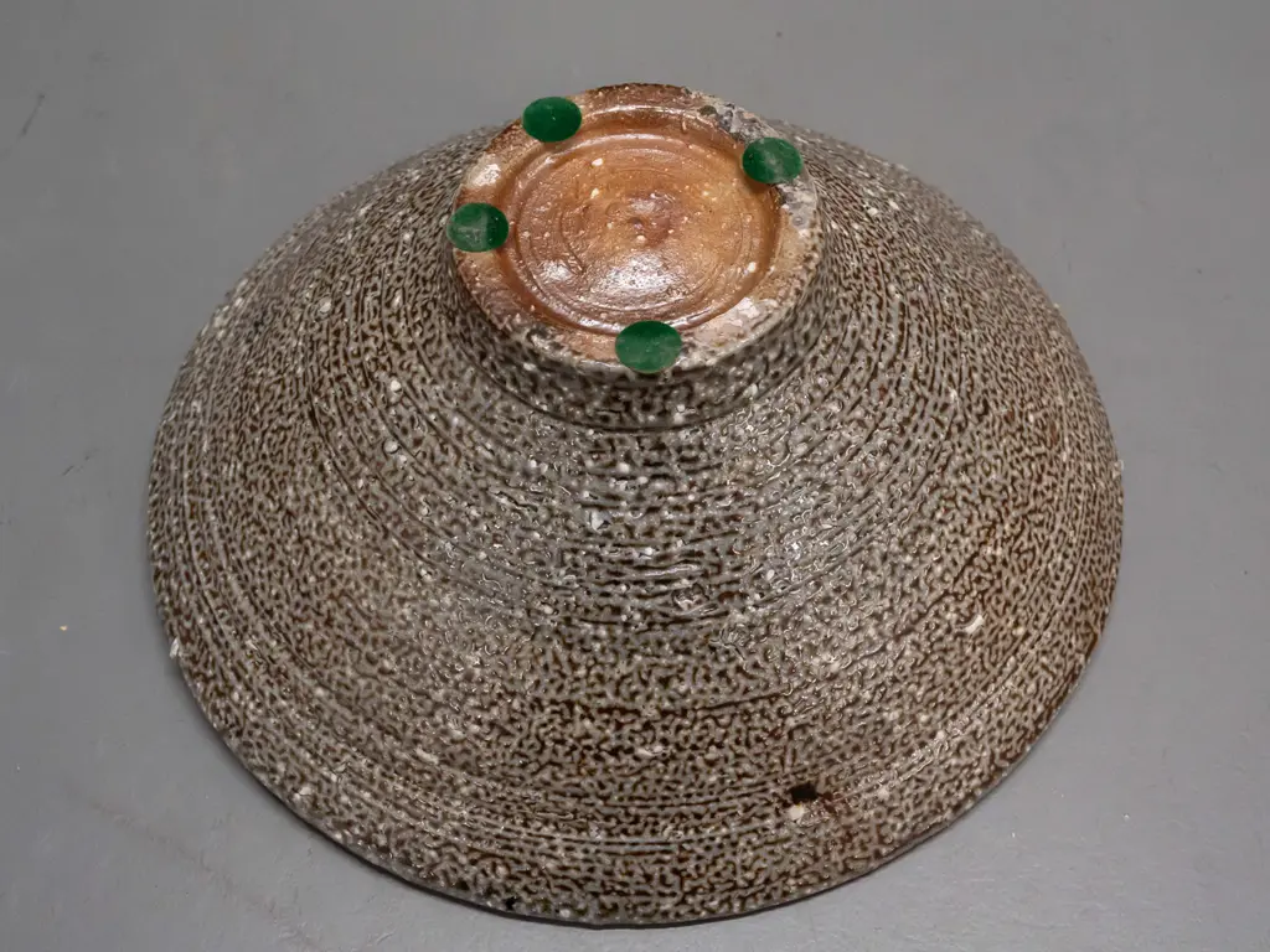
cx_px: 635
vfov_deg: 37.7
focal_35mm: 38
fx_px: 1394
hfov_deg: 49.0
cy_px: 476
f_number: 5.6
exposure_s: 1/250
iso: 3200
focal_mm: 19
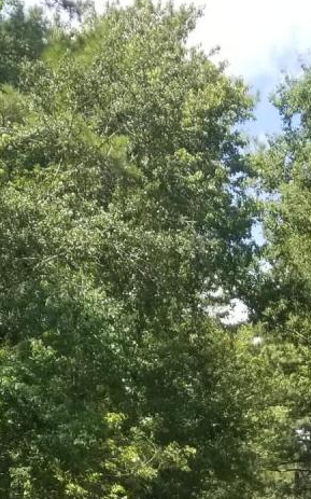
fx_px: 1615
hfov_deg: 11.0
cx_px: 65
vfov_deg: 16.0
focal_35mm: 119
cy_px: 756
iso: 50
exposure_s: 1/798
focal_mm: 4.25
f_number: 1.7
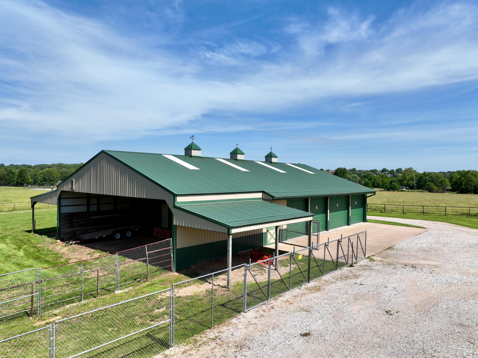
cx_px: 239
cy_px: 179
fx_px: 331
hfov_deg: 71.6
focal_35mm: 24
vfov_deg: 56.8
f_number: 2.8
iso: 100
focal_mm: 12.29
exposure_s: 1/2000
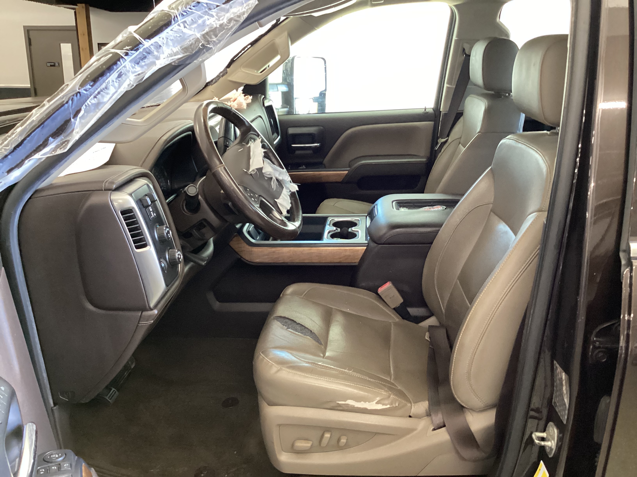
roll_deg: -0.7
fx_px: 570
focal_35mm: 31
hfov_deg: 58.4
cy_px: 238
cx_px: 318
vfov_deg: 45.4
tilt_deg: -17.7
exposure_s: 1/40
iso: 320
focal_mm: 3.3
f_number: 2.4
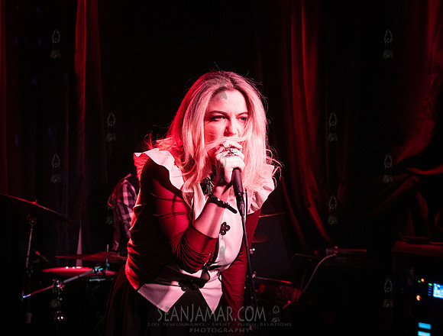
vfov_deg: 37.4
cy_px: 174
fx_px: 496
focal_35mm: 39
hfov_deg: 48.0
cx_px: 201
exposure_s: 1/400
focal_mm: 32
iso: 12800
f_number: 4
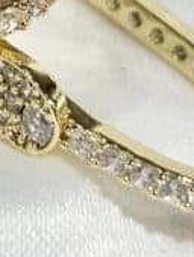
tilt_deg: -40.1
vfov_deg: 6.3
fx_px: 2333
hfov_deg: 4.7
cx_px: -24
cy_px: -112
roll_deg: +8.2
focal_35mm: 313
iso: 32
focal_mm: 5.96
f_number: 1.6
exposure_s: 1/355
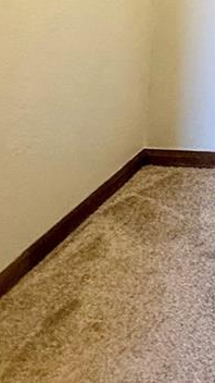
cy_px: -151
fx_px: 527
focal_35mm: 52
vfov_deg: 29.4
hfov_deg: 16.5
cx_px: 447
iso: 200
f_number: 2.2
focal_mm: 2.22
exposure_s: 1/60
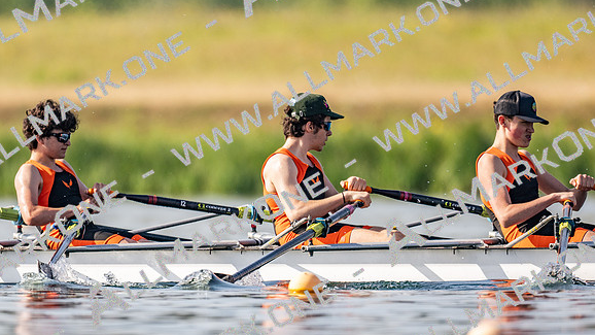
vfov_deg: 1.3
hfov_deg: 2.3
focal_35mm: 946
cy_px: 169
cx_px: 298
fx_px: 14924
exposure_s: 1/2500
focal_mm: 600
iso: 160
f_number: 4
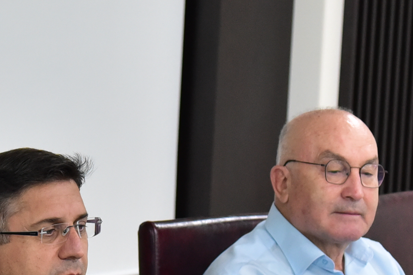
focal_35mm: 215
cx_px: 80
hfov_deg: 9.5
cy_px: 154
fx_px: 2466
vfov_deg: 6.4
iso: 3200
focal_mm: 58
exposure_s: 1/400
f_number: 4
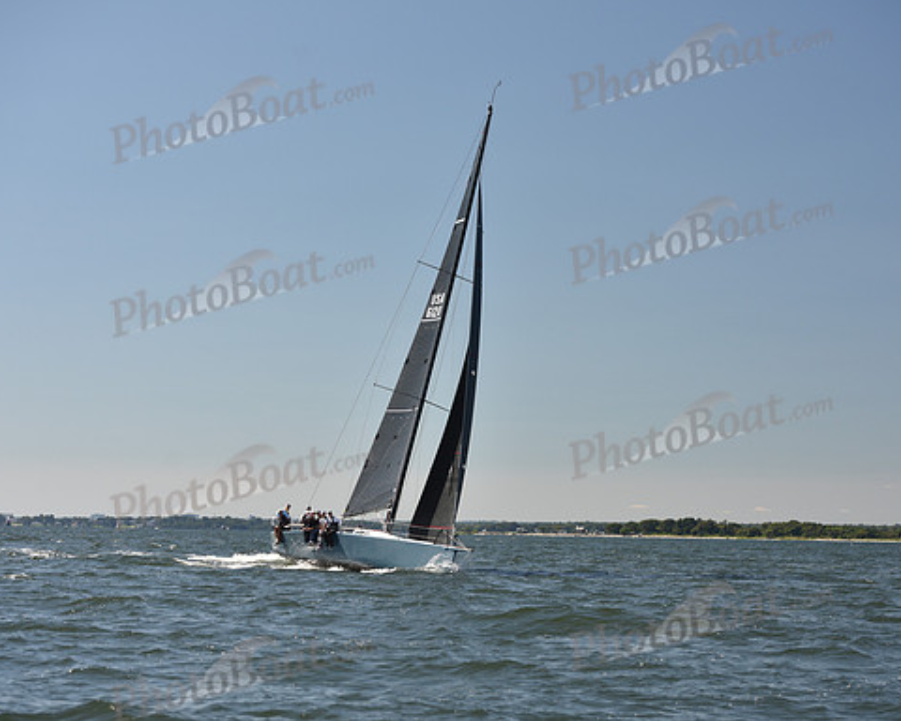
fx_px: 2267
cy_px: 360
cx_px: 473
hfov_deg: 22.5
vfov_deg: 18.1
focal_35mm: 85
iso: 250
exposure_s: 1/800
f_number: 4.5
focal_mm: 75
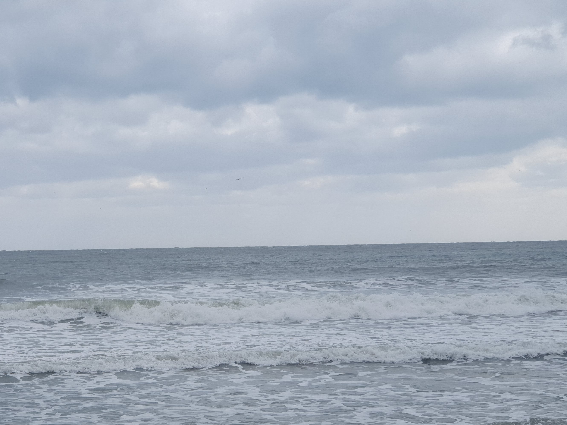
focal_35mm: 79
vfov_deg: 18.6
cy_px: 287
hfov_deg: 24.5
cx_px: 160
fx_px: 1294
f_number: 2.4
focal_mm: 6
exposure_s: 1/712
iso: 40
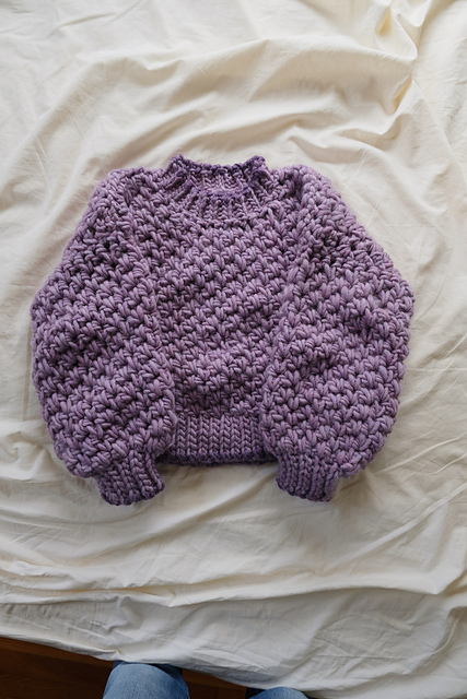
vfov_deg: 76.1
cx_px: 234
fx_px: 447
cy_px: 350
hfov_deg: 55.1
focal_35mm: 23
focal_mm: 15.2
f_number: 4.5
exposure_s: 1/100
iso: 320
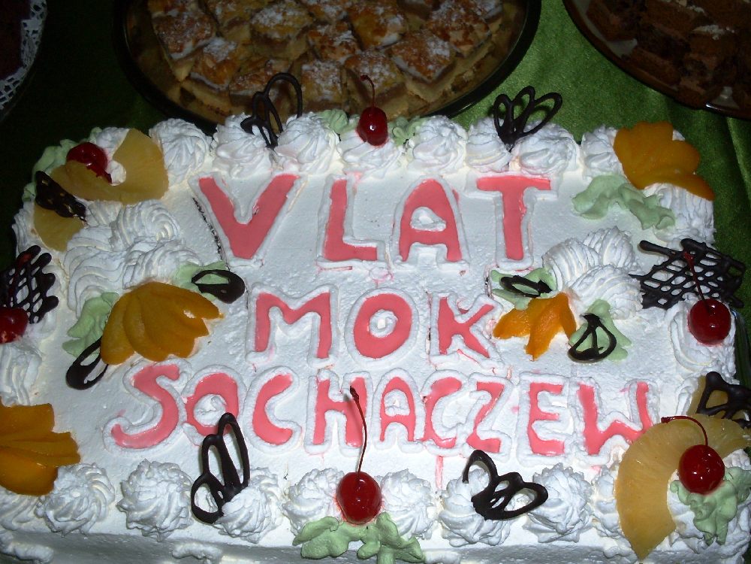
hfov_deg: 49.0
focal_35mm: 38
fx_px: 824
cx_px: 376
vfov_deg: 37.7
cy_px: 282
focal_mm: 6.3
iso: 100
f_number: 2.8
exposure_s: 1/45
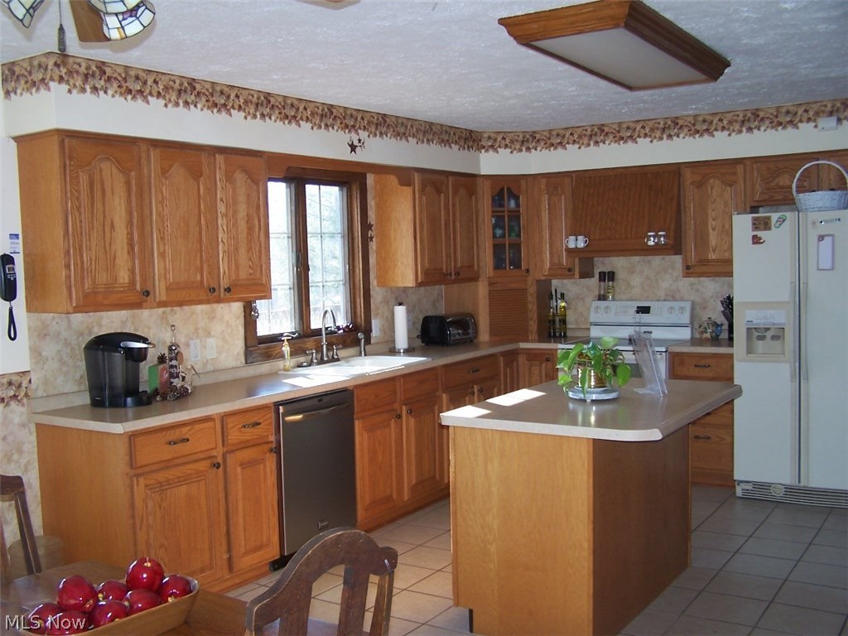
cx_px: 424
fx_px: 931
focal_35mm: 38
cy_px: 318
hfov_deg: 49.0
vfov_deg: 37.7
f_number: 2.8
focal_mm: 6.3
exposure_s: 1/60
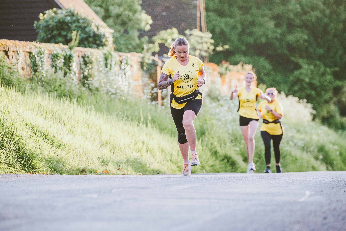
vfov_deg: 5.9
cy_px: 116
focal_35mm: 232
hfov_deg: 8.9
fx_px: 2230
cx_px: 173
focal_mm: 155
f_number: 2.8
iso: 500
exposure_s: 1/1250
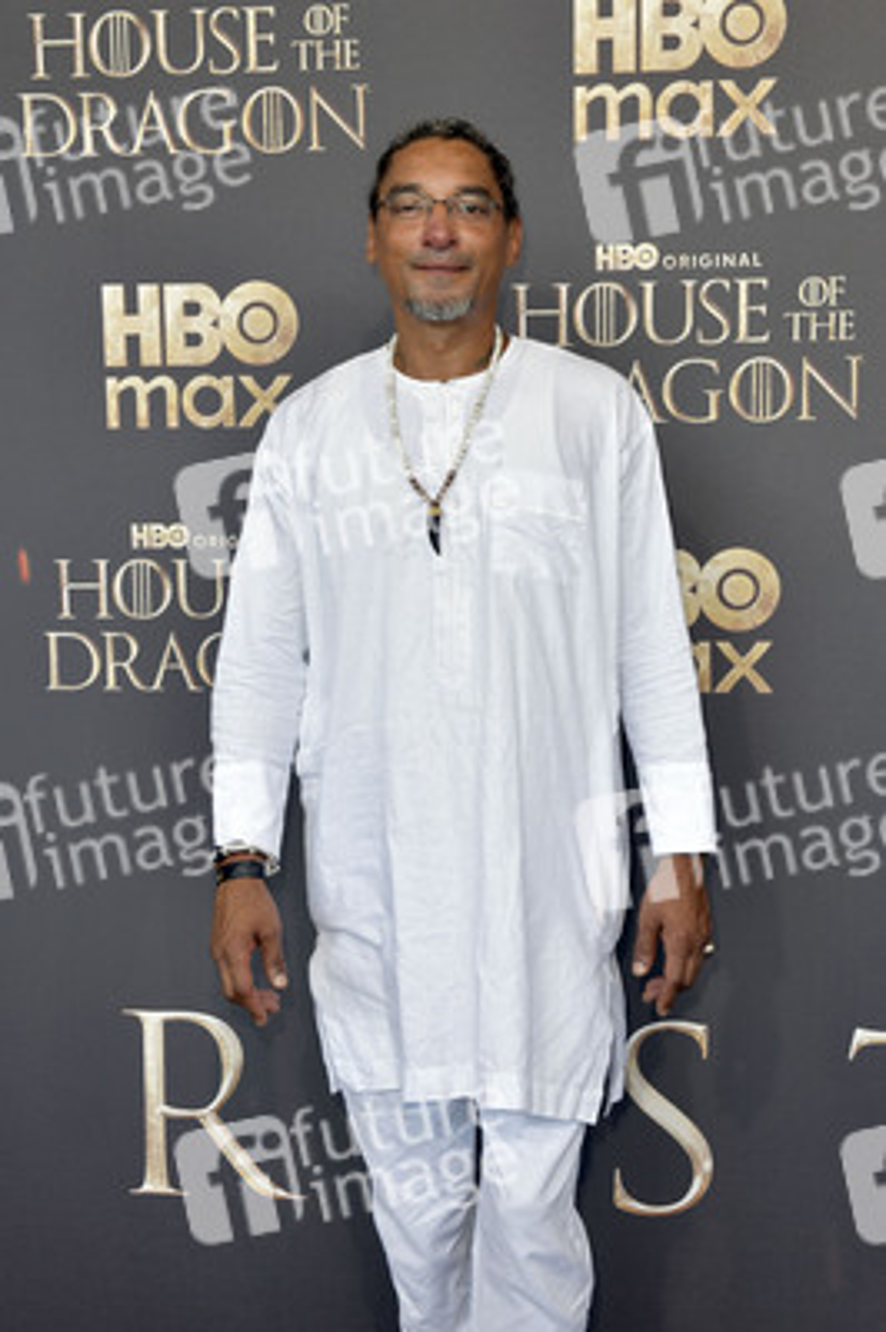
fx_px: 1664
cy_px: 666
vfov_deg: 43.6
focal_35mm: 45
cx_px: 443
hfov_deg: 29.8
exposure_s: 1/250
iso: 400
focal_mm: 45
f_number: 6.3
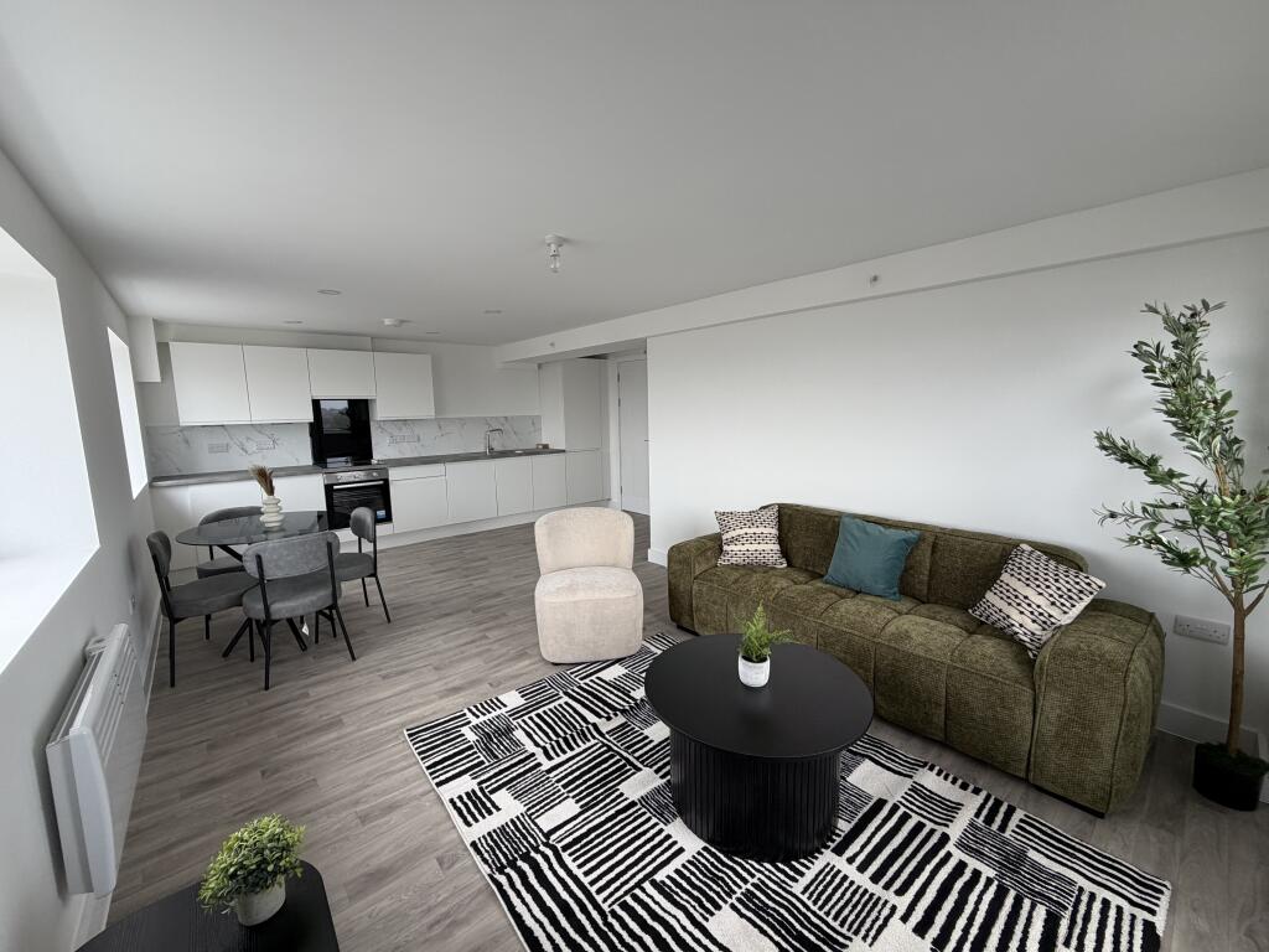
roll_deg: +1.1
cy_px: 476
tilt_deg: -7.9
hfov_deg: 102.1
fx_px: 513
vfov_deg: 85.7
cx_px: 634
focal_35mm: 14
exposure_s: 1/121
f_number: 2.2
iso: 125
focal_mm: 2.22
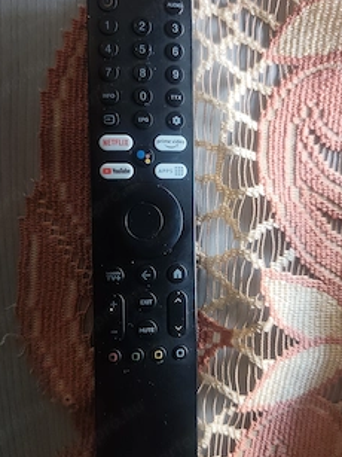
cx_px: 153
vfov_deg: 60.0
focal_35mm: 30
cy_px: 234
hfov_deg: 46.7
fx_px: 395
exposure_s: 1/27.7
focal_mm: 6.19
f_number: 1.65
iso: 800
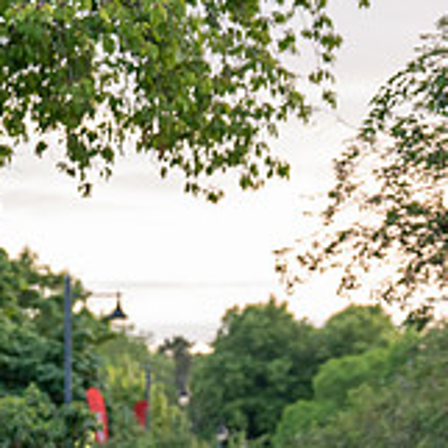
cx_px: 209
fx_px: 3133
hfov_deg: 8.2
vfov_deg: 8.1
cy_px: 480
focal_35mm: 214
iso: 3200
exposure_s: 1/1000
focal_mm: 70
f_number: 2.8
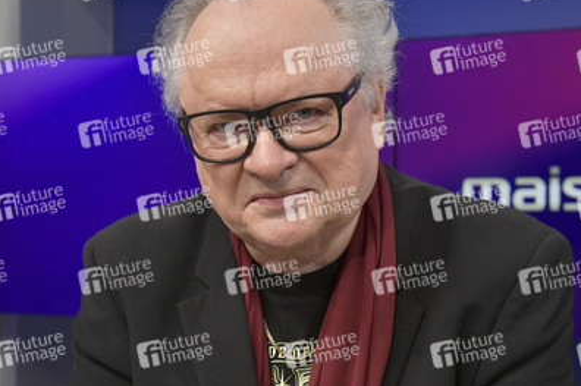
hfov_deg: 35.1
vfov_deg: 23.7
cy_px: 167
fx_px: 919
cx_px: 282
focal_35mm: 57
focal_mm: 50
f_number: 6.3
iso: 2500
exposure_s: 1/200
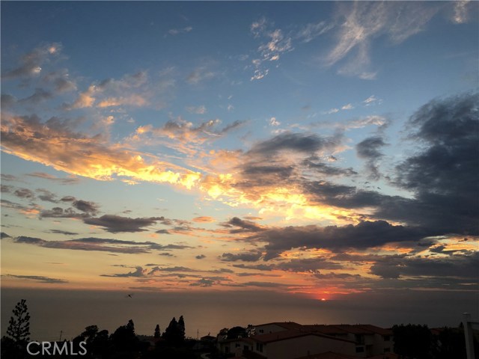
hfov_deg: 61.7
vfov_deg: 48.2
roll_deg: -1.7
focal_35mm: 29
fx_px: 401
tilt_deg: +16.0
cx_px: 240
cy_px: 180
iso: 25
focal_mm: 4.15
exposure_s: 1/151
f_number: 2.2
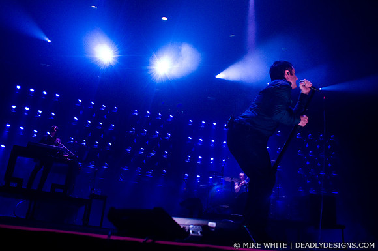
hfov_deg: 62.0
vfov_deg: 43.5
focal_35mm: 30
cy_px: 126
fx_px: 315
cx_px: 189
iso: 1000
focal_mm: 20
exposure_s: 1/200
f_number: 3.2
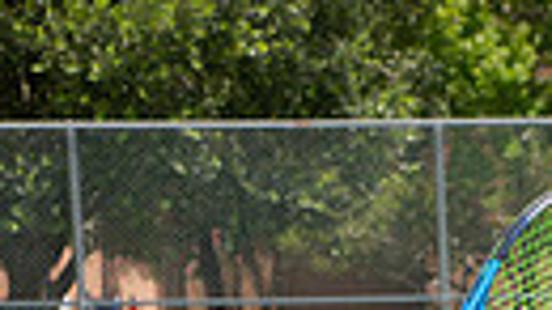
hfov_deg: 12.7
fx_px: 2443
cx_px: 607
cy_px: 828
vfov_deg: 6.8
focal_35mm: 167
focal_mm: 46
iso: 100
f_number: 6.3
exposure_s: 1/400
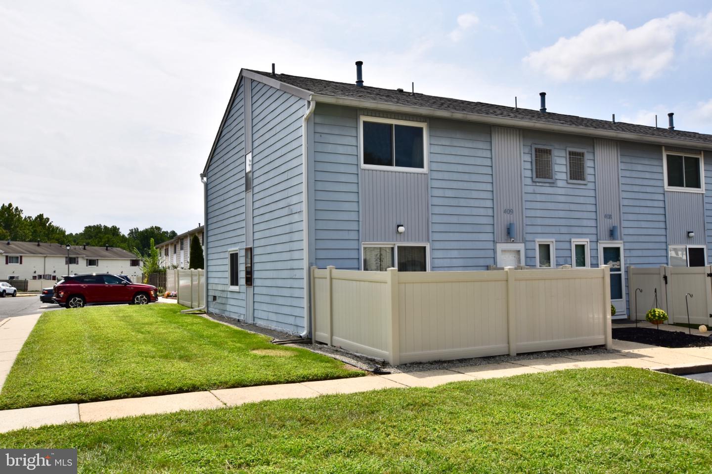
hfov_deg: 61.9
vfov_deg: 43.6
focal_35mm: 30
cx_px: 356
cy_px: 237
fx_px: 593
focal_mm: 20
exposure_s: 1/200
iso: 100
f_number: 13
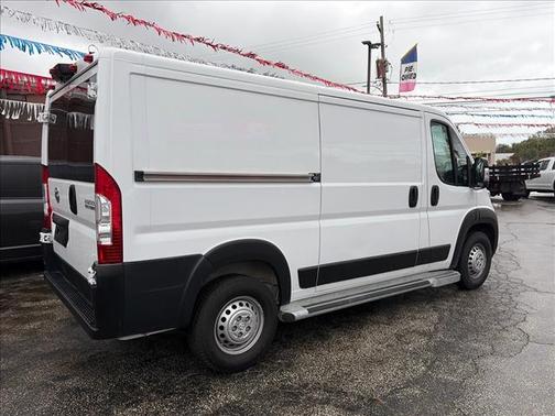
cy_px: 208
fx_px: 417
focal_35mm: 26
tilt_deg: -7.0
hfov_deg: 67.3
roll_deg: +2.2
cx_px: 278
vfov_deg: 53.1
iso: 50
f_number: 1.6
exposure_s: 1/381
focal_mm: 5.96
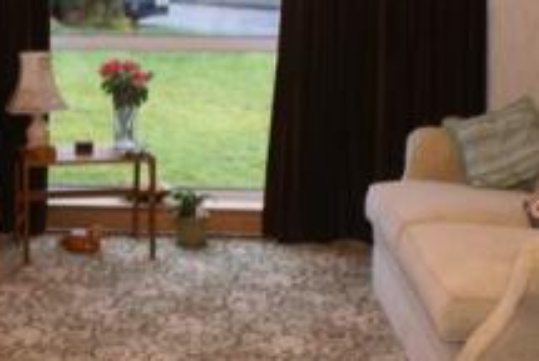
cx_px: 102
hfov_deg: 24.3
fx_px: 1229
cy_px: 217
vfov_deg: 16.7
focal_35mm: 82
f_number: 4
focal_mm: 18
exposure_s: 1/2
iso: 100
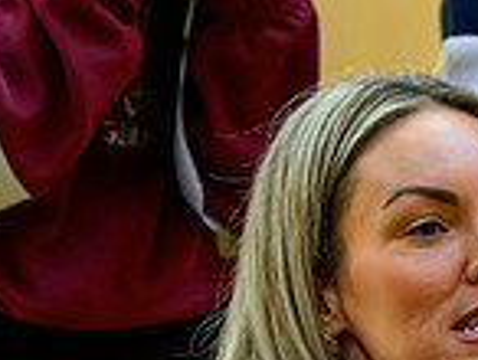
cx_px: 795
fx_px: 4564
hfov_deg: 5.9
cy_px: 370
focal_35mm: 330
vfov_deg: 4.5
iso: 3200
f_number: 3.2
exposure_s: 1/400
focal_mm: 80
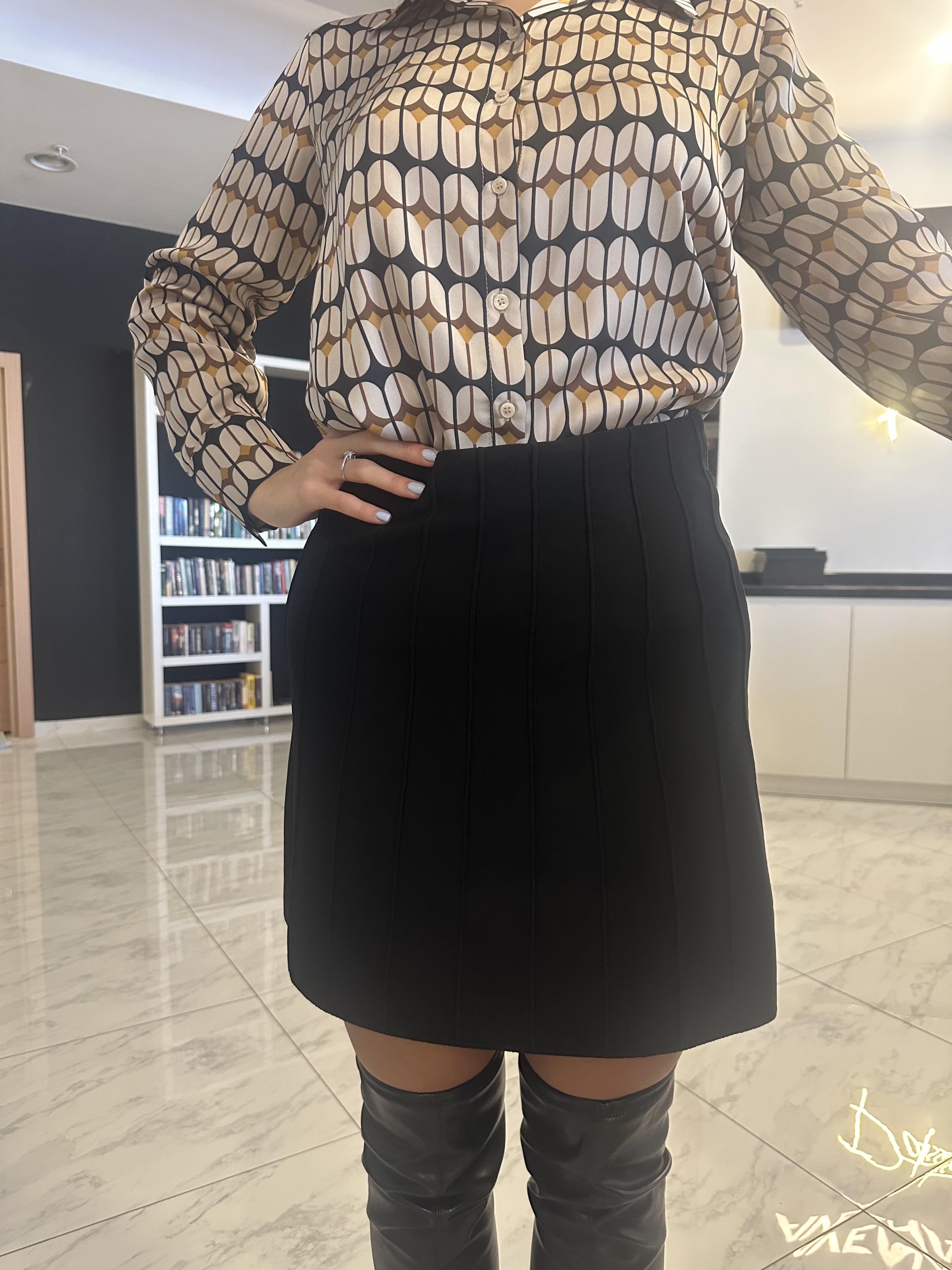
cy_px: 635
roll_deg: +1.0
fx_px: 880
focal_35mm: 24
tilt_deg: -4.9
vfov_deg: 71.6
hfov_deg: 56.8
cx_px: 476
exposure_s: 1/50
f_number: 1.78
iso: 500
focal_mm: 6.86
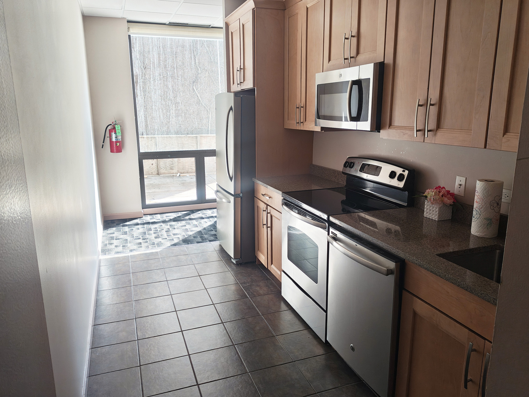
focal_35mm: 25
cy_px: 198
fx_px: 382
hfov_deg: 69.4
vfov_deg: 54.9
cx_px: 264
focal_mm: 4.68
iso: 741
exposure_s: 1/120
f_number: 1.7
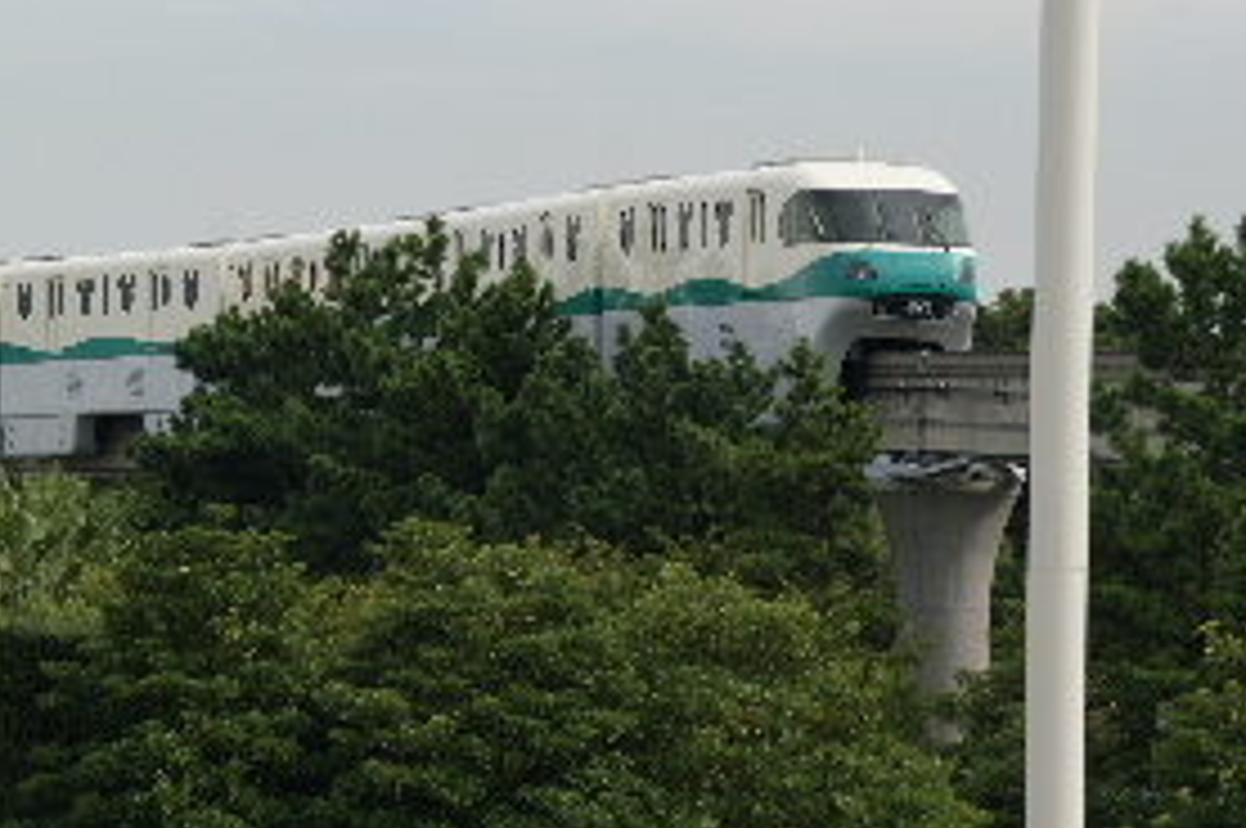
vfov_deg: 6.1
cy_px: 209
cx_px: 263
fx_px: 7744
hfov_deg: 9.2
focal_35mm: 224
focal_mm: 90
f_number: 9
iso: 100
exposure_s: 1/160
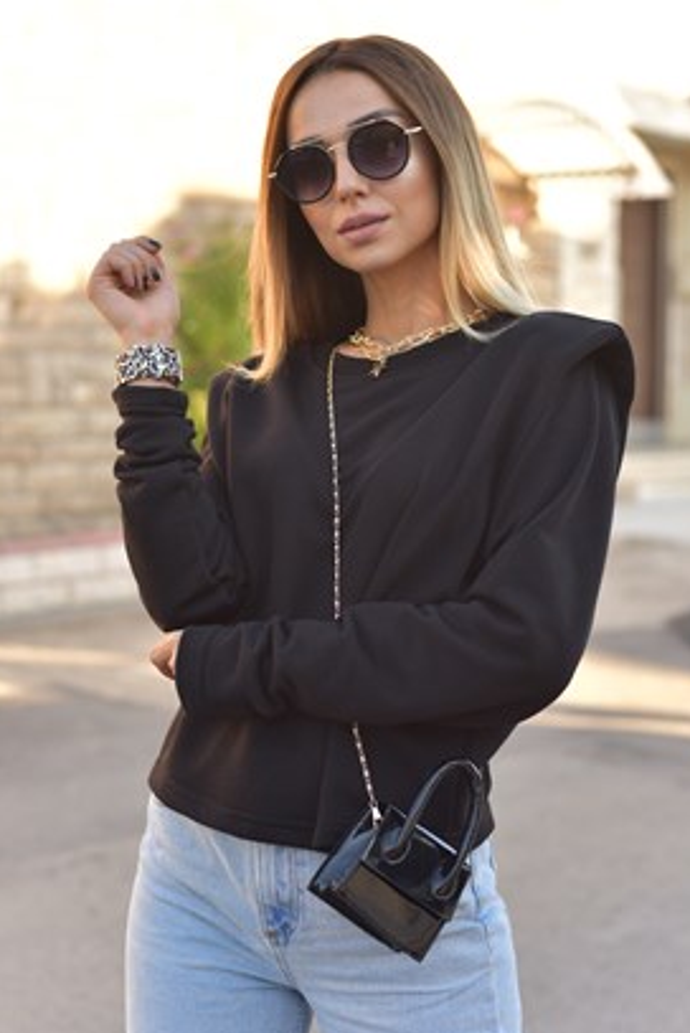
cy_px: 503
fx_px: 1636
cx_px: 345
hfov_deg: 23.8
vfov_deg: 35.0
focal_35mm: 57
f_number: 3.2
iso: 500
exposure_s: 1/1000
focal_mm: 50
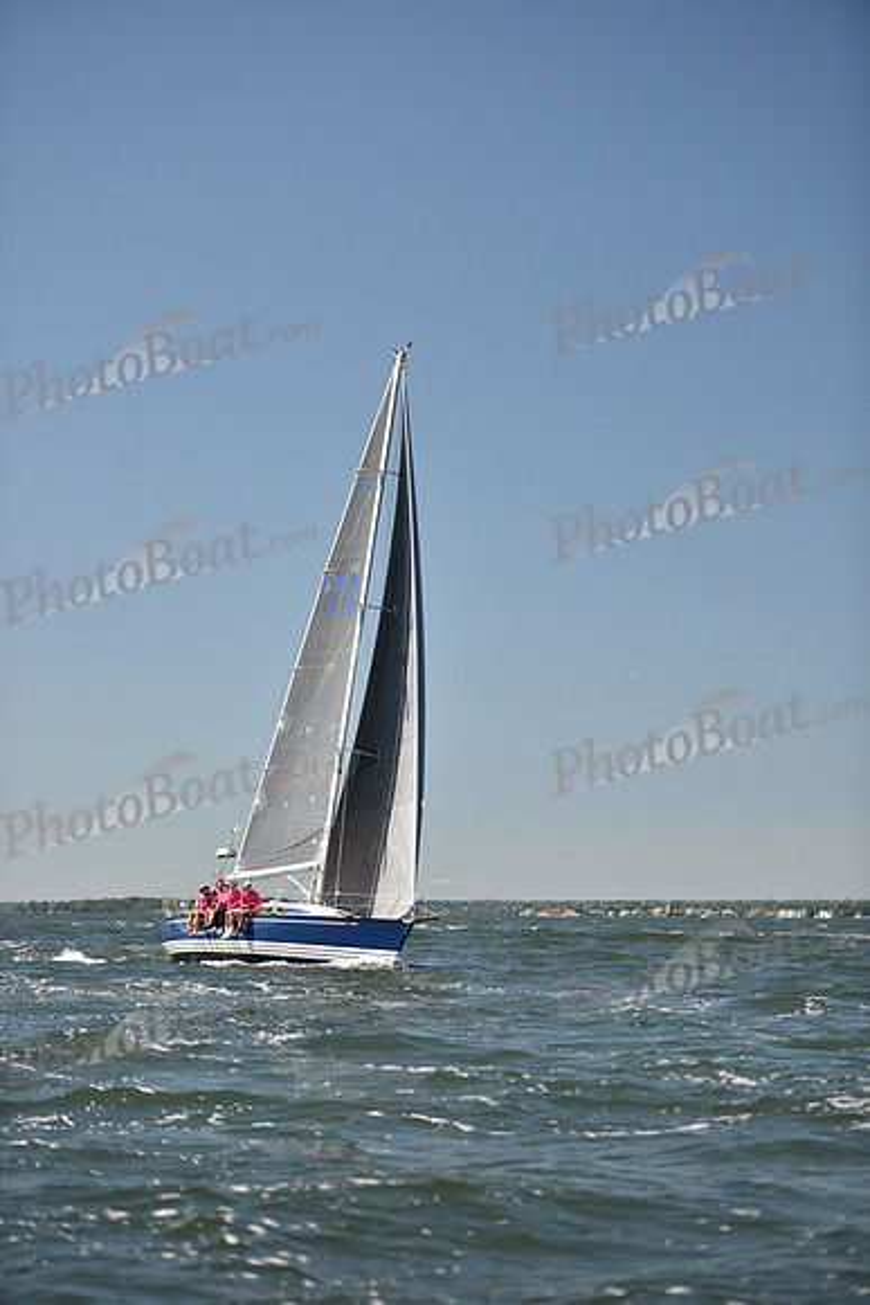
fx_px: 3079
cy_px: 652
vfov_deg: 23.9
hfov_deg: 16.1
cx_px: 435
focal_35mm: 85
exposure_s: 1/1250
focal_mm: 85
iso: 250
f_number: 2.8
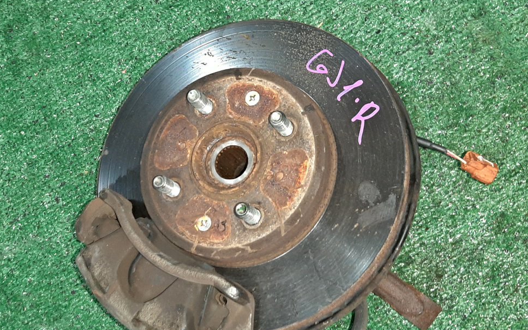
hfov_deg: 48.2
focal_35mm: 41
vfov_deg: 31.1
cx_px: 249
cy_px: 204
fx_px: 590
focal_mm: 3.93
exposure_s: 1/25
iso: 195
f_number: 1.7
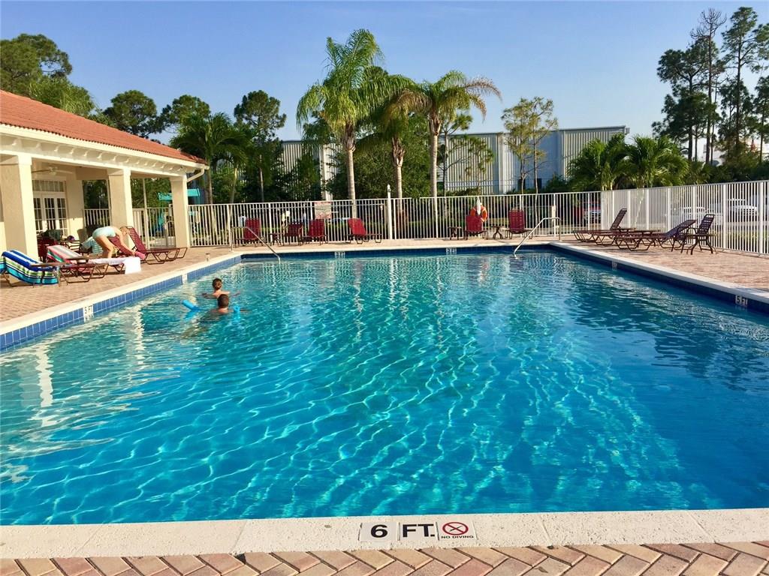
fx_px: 644
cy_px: 288
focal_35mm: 29
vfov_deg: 48.2
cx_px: 384
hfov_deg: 61.7
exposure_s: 1/1522
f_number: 2.2
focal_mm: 4.15
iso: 32
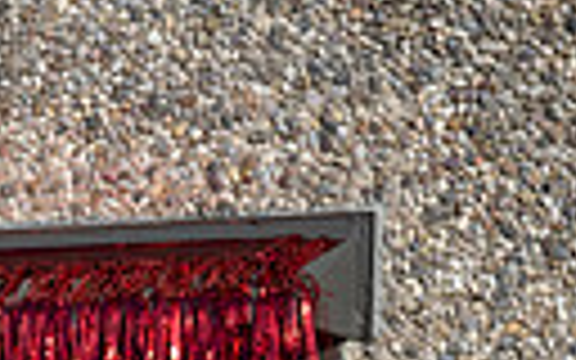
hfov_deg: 8.8
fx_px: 3705
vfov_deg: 5.3
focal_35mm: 236
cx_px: -58
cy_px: 990
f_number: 5
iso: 320
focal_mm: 66
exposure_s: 1/2000
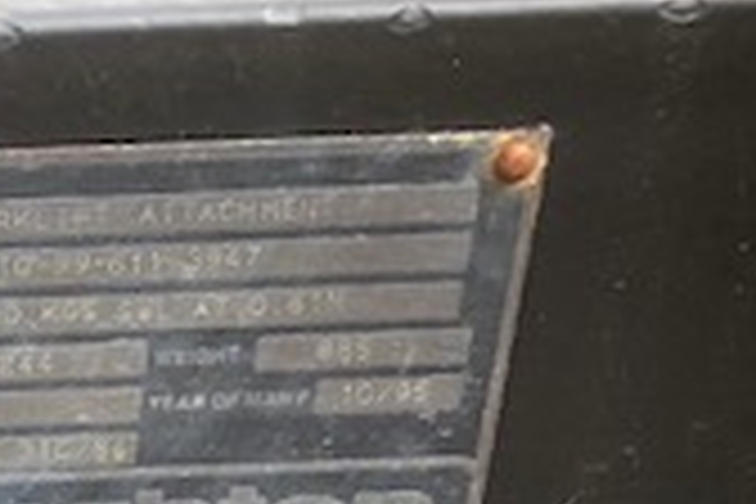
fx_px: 2331
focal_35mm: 111
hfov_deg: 16.5
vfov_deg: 12.1
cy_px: 594
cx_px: -423
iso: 20
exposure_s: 1/175
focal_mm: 3.99
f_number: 1.8
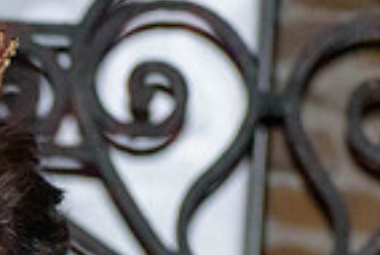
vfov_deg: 2.1
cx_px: -372
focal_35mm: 645
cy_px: 391
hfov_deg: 3.2
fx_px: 6815
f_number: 4.8
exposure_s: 1/60
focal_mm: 105
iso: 6400
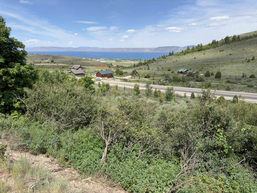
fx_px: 178
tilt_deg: -14.7
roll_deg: +0.3
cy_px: 96
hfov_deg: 71.6
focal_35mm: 24
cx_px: 128
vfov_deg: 56.8
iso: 100
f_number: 1.78
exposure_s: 1/5814
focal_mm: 6.76
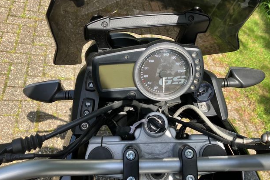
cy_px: 84
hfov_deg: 61.9
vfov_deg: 43.6
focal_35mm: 30
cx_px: 134
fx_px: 225
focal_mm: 3.99
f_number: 1.8
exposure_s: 1/545
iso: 32
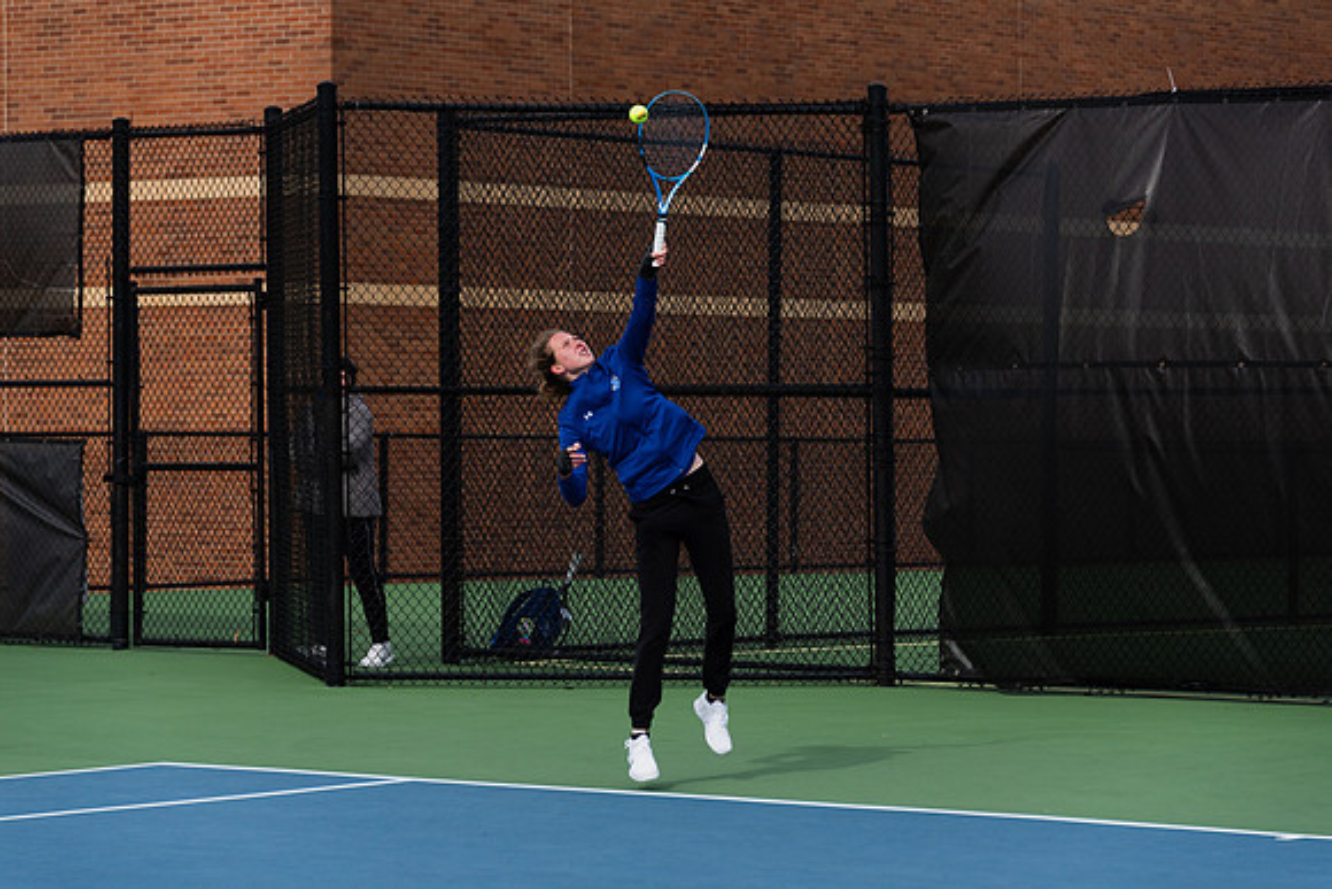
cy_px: 444
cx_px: 666
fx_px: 4996
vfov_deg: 10.2
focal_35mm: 135
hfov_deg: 15.2
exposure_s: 1/4000
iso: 640
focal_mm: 135
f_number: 5.6
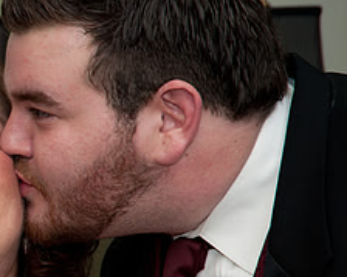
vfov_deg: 5.3
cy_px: 178
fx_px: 2997
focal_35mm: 292
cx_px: -84
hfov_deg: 6.6
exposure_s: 1/60
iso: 640
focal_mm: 120
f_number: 7.1
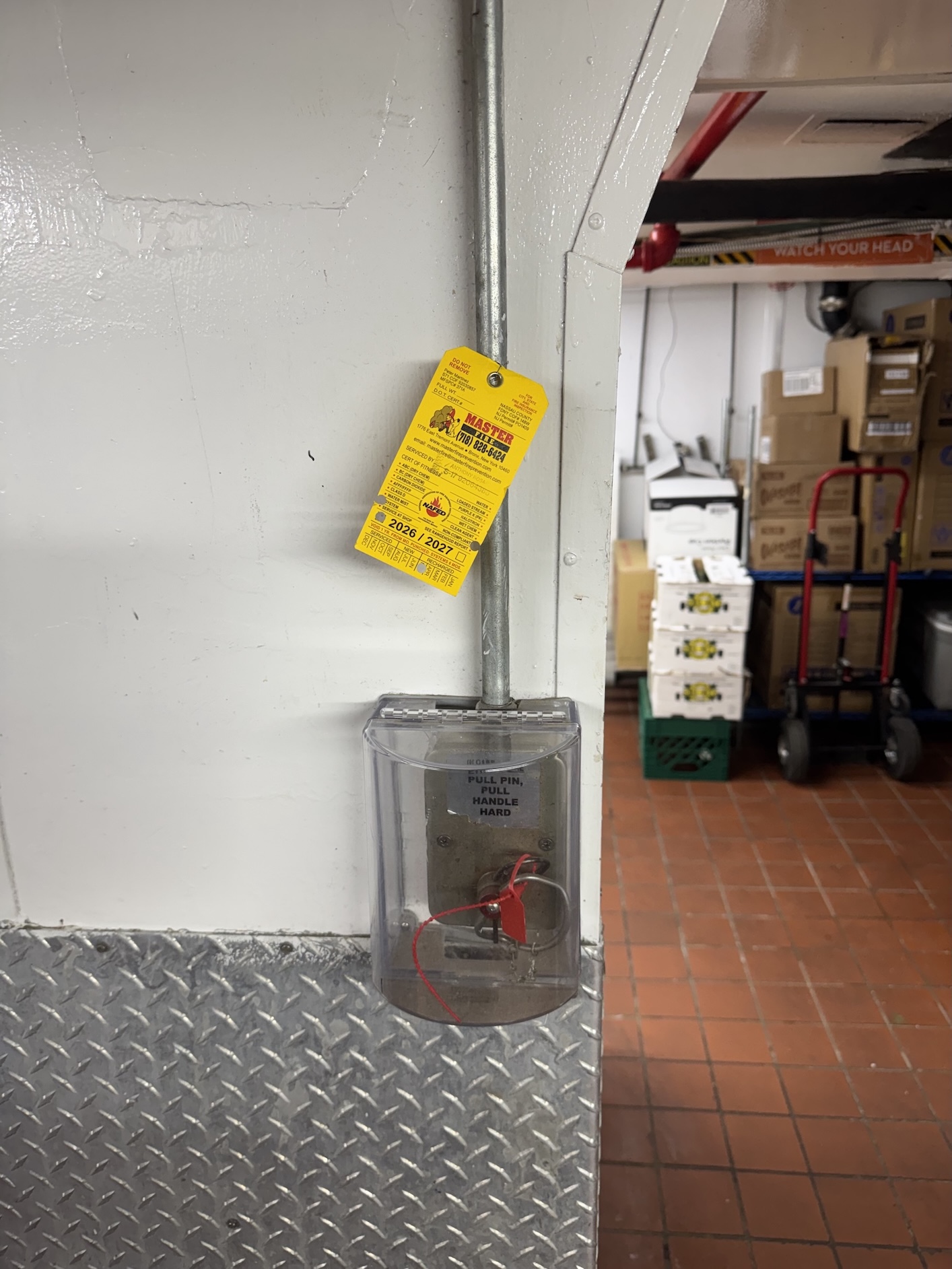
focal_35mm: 24
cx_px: 476
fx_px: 880
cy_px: 634
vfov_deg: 71.6
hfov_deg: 56.8
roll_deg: +2.7
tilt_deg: -15.9
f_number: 1.78
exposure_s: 1/120
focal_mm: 6.76
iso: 125
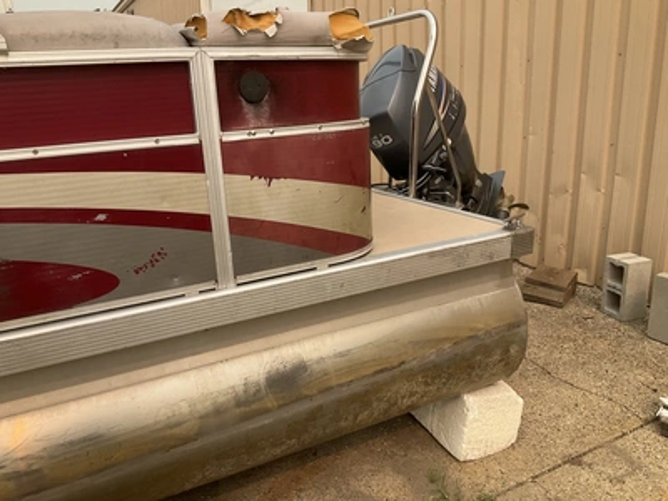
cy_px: 250
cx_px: 334
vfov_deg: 48.2
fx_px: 560
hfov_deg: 61.7
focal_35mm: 29
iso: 25
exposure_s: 1/1035
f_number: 1.8
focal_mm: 3
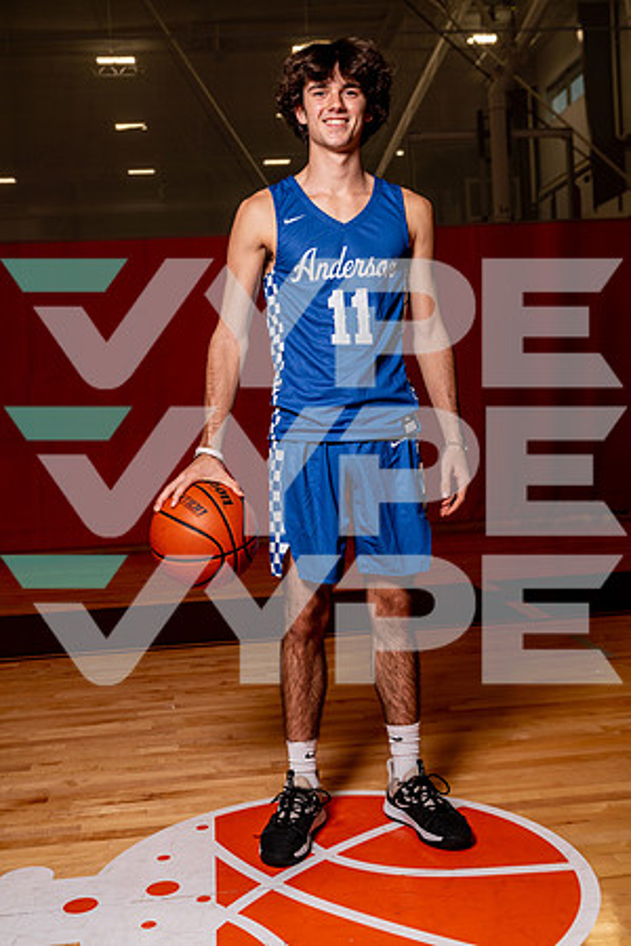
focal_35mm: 39
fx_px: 1025
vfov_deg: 49.6
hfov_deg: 34.2
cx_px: 316
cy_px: 473
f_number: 6.3
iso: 100
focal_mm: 39
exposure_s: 1/125
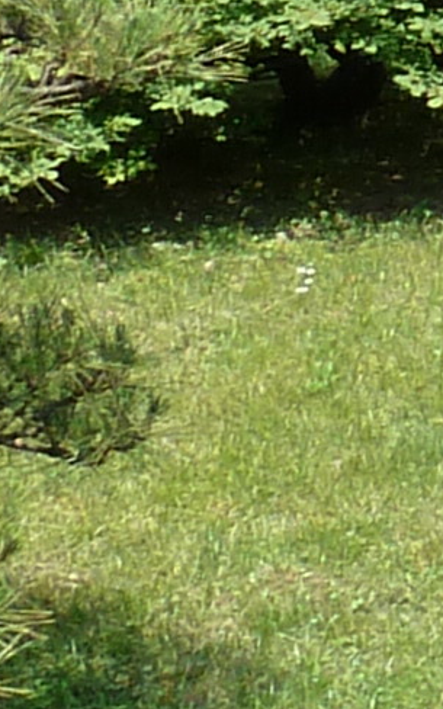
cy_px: -567
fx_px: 4192
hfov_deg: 5.5
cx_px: 1560
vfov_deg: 9.2
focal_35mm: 217
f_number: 4
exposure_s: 1/320
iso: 80
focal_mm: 4.1
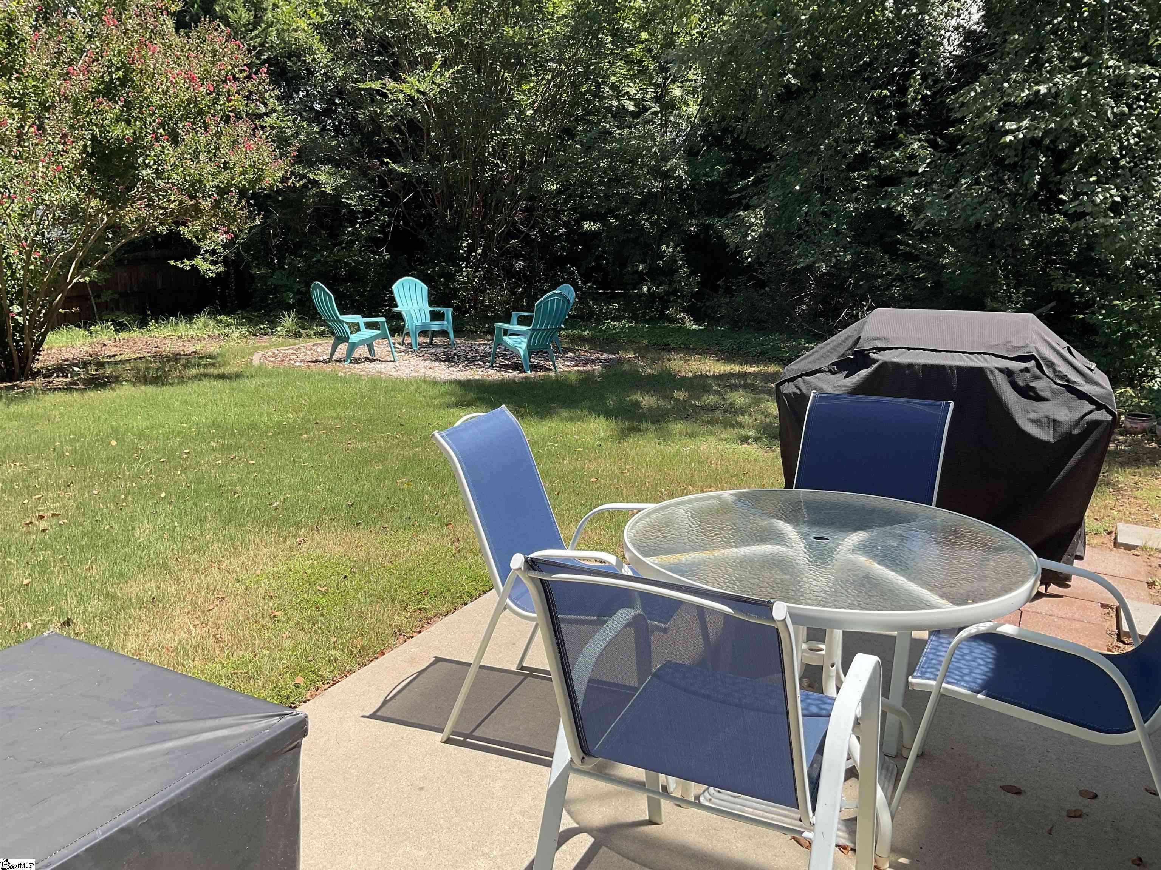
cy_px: 435
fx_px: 973
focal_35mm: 29
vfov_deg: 48.2
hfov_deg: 61.7
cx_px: 580
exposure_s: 1/912
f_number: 1.8
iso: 16
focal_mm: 3
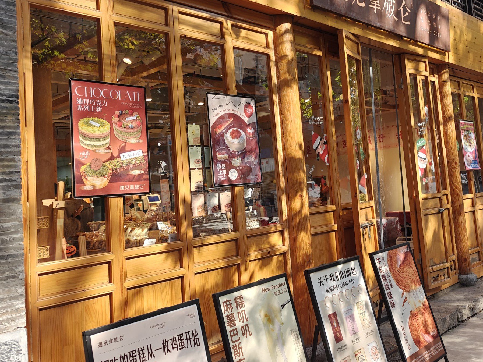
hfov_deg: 52.0
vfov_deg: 40.3
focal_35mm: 35
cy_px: 127
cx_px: 307
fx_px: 488
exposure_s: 1/161
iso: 50
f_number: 1.6
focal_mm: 6.06
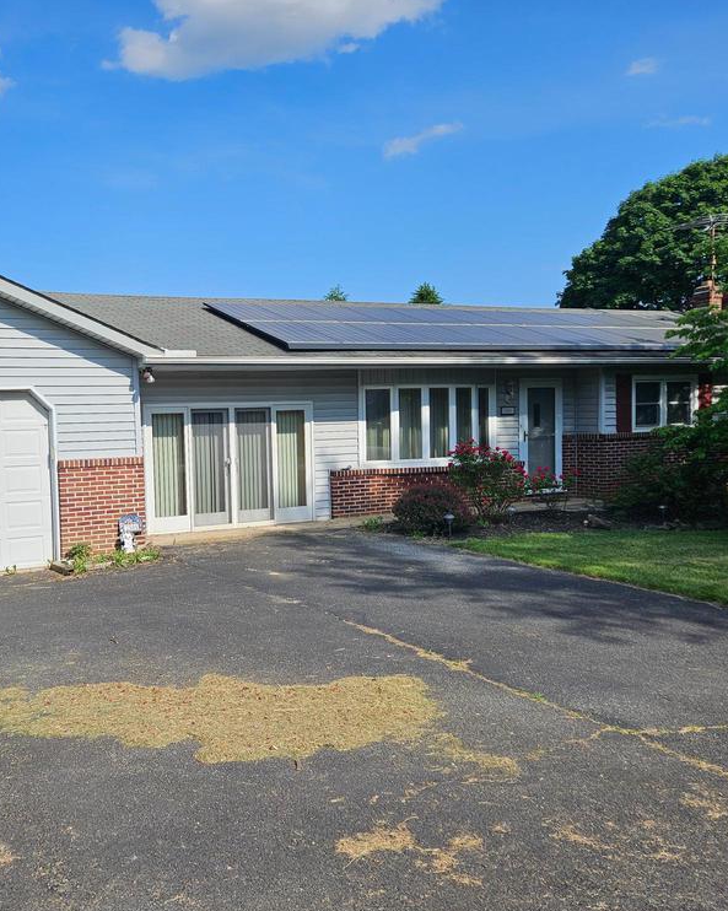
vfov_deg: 57.2
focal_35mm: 31
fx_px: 835
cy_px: 467
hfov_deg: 45.9
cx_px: 207
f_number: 1.8
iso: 25
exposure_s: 1/2430
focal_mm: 5.4
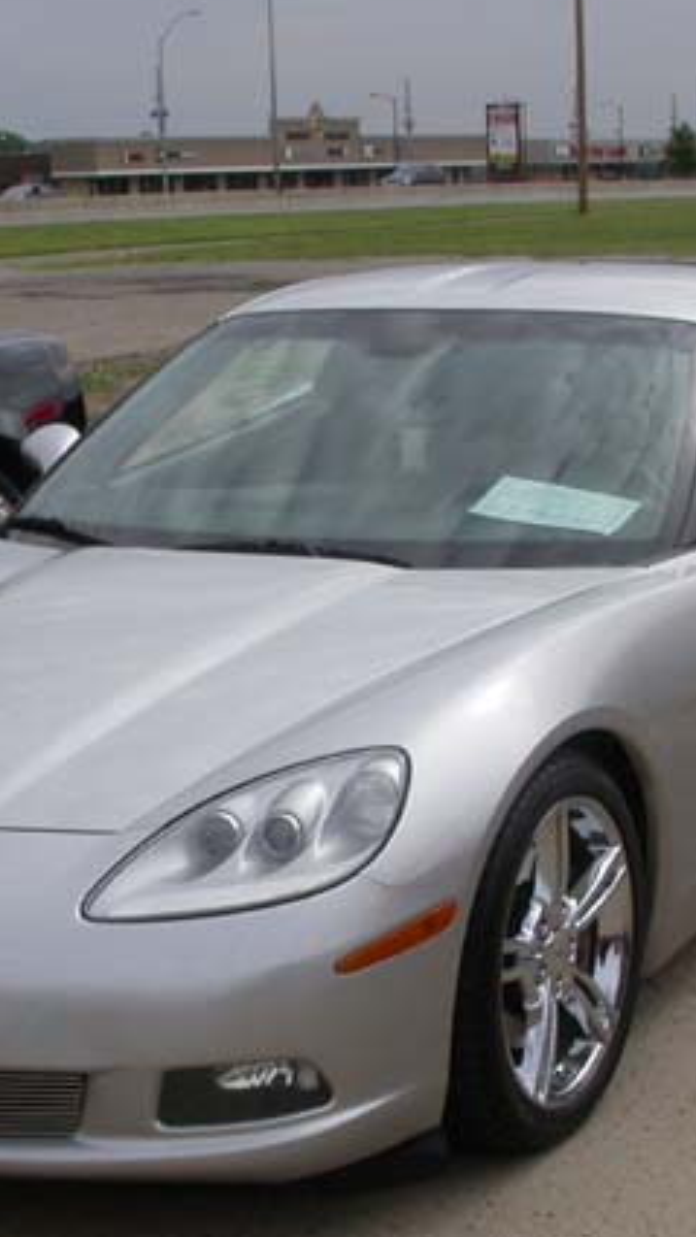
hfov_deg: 15.5
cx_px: 300
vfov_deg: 27.2
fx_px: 2560
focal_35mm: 78
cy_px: 687
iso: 100
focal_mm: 7.85
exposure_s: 1/504
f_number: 7.5
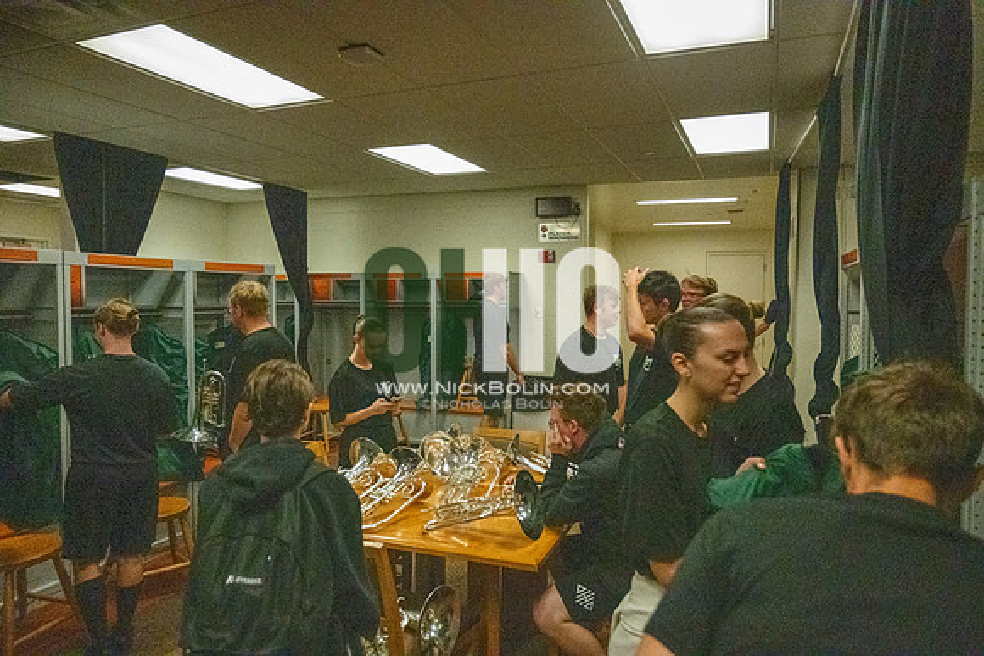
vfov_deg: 53.2
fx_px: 656
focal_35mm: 24
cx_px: 492
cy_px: 328
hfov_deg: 73.7
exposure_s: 1/3200
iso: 32254
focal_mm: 24
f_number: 4
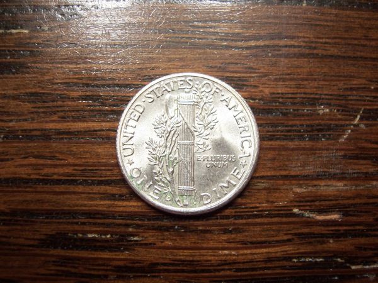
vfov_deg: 39.7
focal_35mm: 36
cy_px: 142
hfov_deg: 51.4
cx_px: 189
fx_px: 393
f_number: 3
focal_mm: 6
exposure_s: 1/30
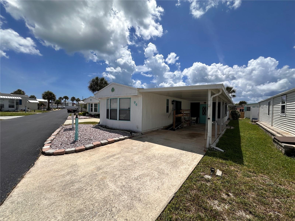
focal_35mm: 14
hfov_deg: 102.1
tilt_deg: -0.5
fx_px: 119
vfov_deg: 85.7
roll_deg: -2.1
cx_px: 148
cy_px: 110
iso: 50
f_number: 2.2
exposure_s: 1/4464
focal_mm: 2.22
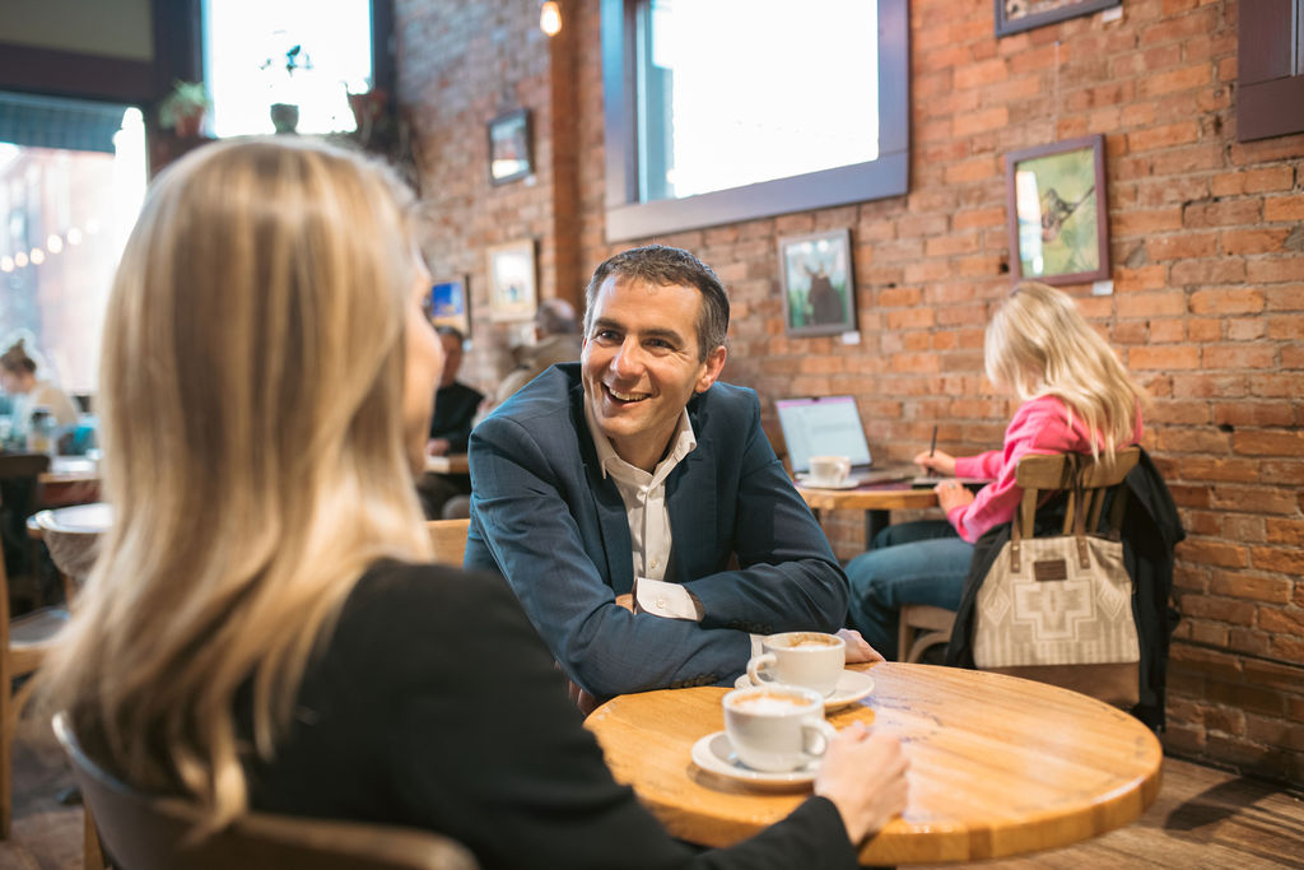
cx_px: 652
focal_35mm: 35
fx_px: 1268
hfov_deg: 54.4
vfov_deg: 37.9
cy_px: 435
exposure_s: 1/100
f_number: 2.5
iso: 560
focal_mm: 35
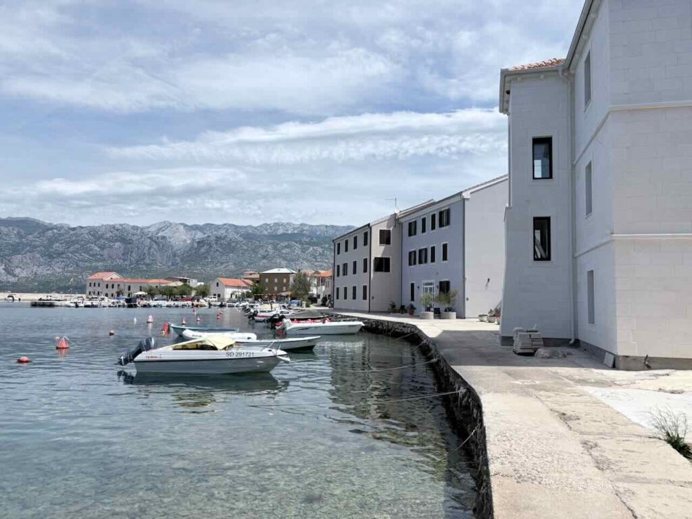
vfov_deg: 53.1
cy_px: 260
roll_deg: -0.4
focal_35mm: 26
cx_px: 346
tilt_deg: +5.3
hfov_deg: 67.3
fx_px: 520
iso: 50
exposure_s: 1/5348
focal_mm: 5.96
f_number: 1.6
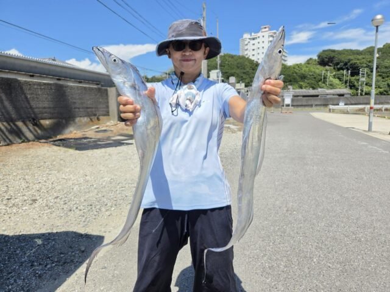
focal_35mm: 23
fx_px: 259
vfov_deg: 58.9
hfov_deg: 73.9
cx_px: 195
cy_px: 146
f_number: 1.8
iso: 80
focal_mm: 5.4
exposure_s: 1/5543
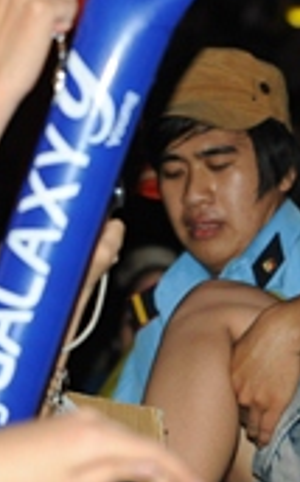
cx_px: 561
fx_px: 3111
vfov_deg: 8.9
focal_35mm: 237
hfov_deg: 5.4
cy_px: 326
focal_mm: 80
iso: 2500
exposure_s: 1/250
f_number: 5
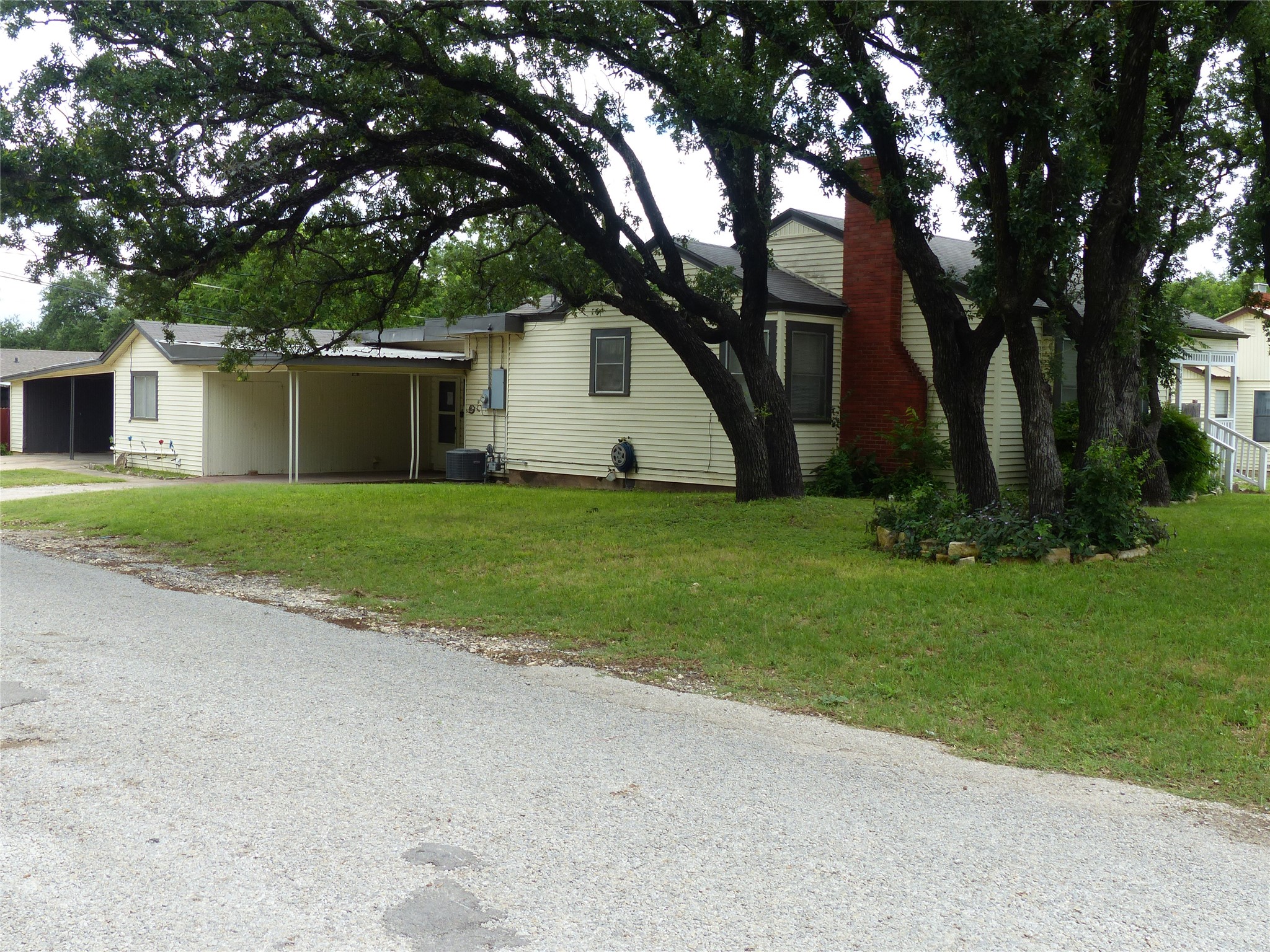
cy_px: 476
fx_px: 1357
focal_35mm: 37
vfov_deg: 38.7
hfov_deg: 50.1
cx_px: 635
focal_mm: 6.6
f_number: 4
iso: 100
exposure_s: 1/320
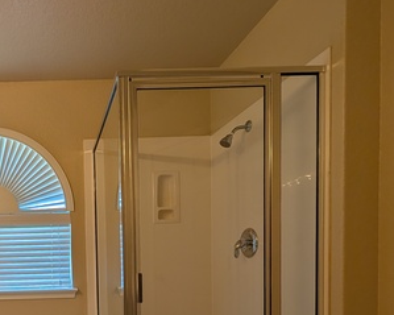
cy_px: 261
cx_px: 59
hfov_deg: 60.5
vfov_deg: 52.3
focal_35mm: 25
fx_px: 291
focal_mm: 2.02
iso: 81
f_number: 1.7
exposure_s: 1/124
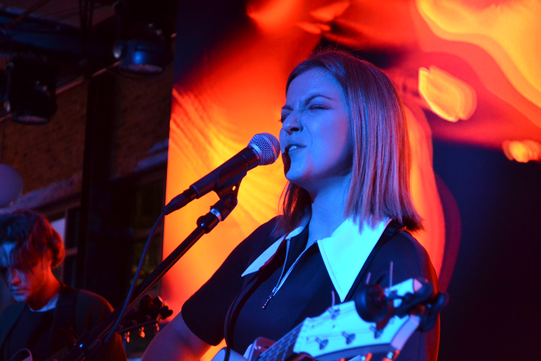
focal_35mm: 82
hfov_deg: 24.6
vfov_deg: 16.6
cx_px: 270
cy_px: 180
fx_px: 1240
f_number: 5.6
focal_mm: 55
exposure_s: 1/15
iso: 2200
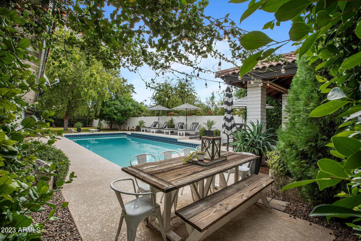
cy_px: 120
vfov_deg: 73.7
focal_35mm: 16
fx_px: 160
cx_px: 180
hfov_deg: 96.7
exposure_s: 1/40
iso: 100
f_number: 13
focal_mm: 16
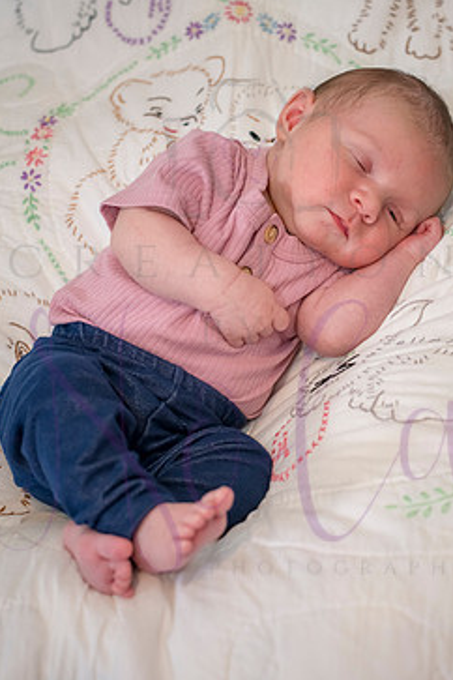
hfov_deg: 21.9
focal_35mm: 62
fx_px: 1170
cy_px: 328
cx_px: 258
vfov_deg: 32.4
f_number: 4
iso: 800
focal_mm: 50
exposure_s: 1/60
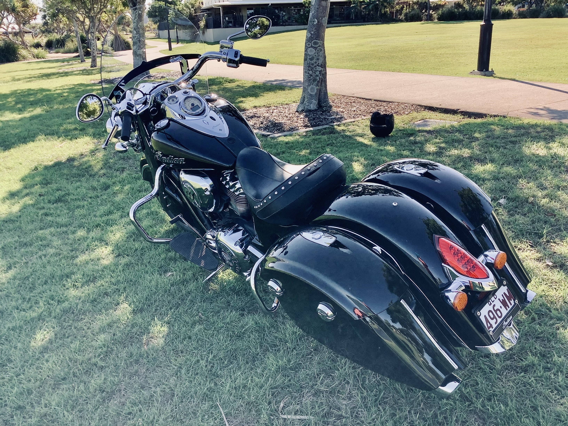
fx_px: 509
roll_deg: +2.0
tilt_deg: -20.0
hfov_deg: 58.4
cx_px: 284
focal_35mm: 31
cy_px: 213
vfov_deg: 45.4
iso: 25
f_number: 2.4
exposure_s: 1/258
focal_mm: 3.3
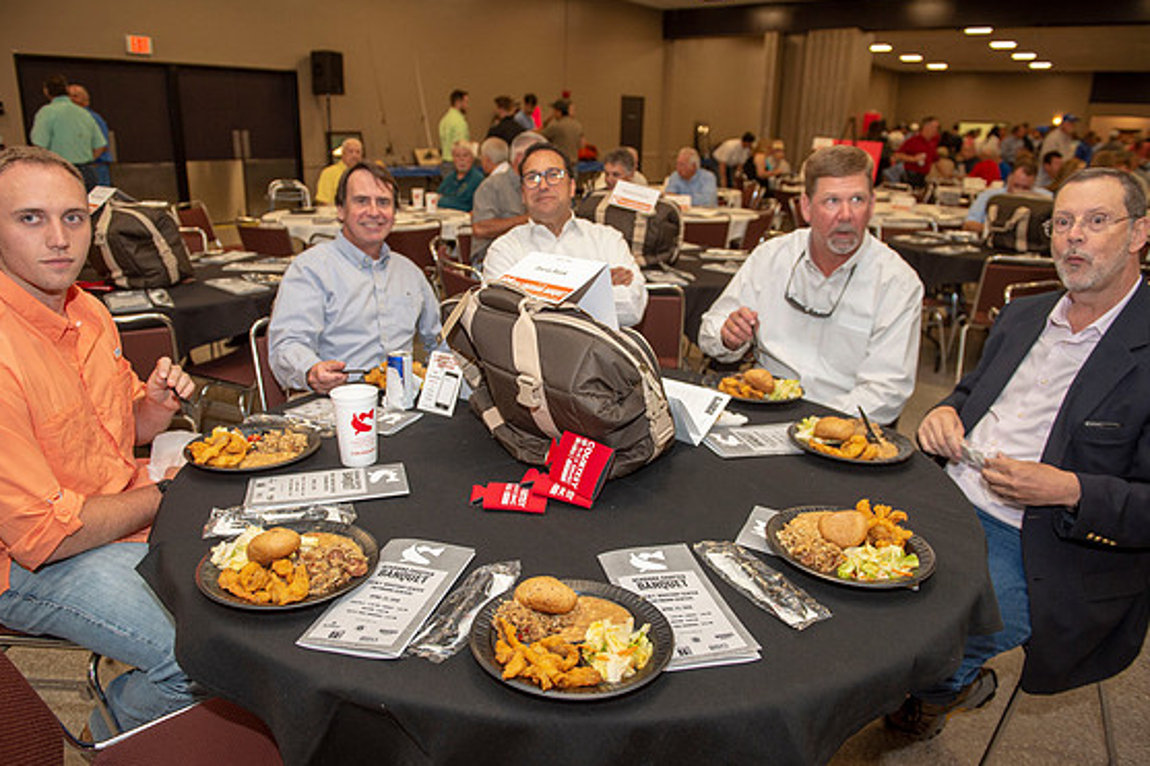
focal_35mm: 25
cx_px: 560
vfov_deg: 51.3
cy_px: 392
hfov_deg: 71.5
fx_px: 798
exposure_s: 1/200
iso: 800
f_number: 3.5
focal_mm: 24
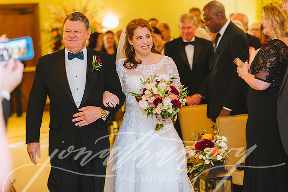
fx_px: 680
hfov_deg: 23.9
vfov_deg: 16.1
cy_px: 96
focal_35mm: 85
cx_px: 144
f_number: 2.2
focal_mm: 85
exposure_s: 1/125
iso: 3200
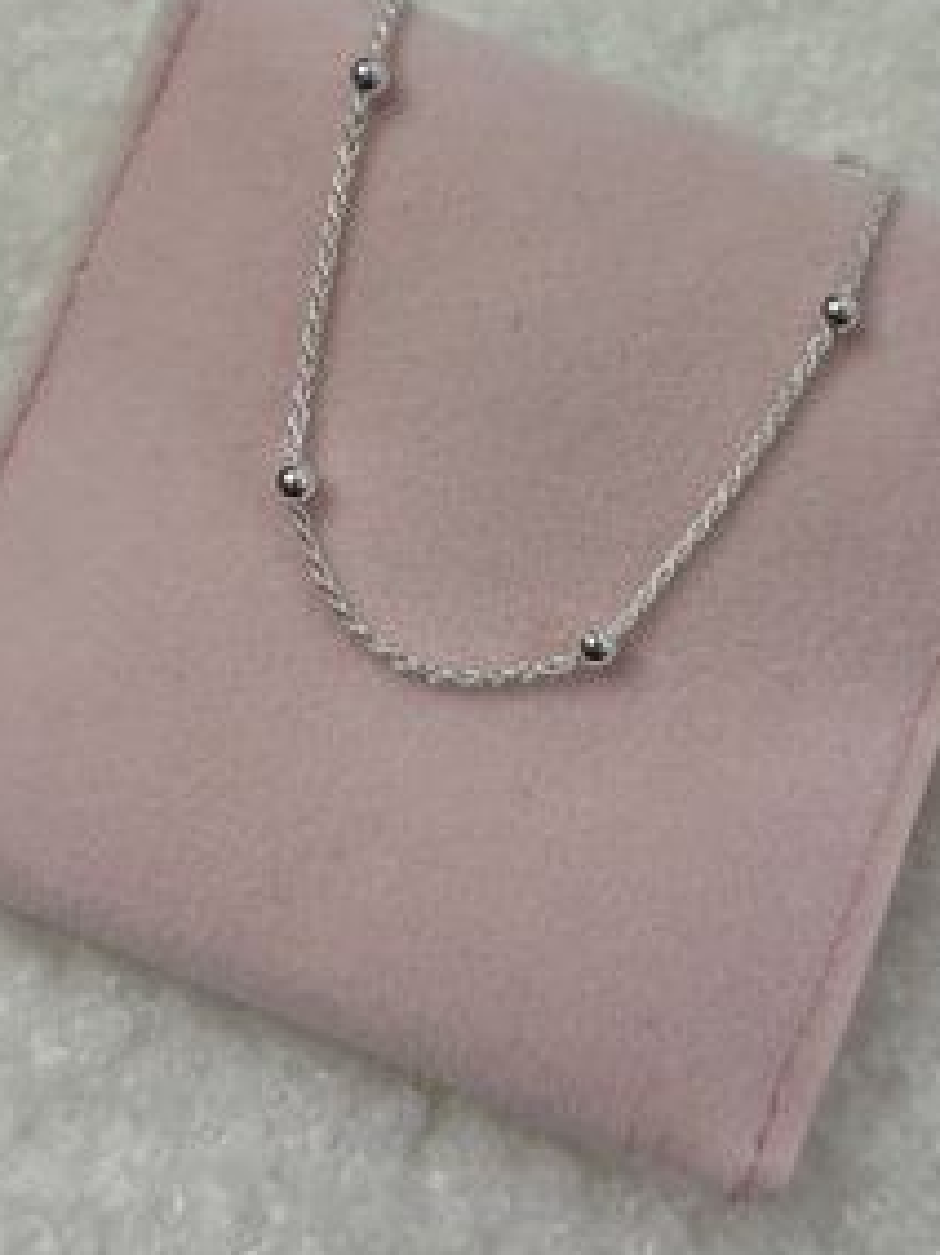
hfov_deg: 29.6
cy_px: 415
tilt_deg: -76.6
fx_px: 1775
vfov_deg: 38.5
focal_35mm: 49
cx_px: 439
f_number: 1.6
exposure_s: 1/60
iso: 125
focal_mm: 5.96
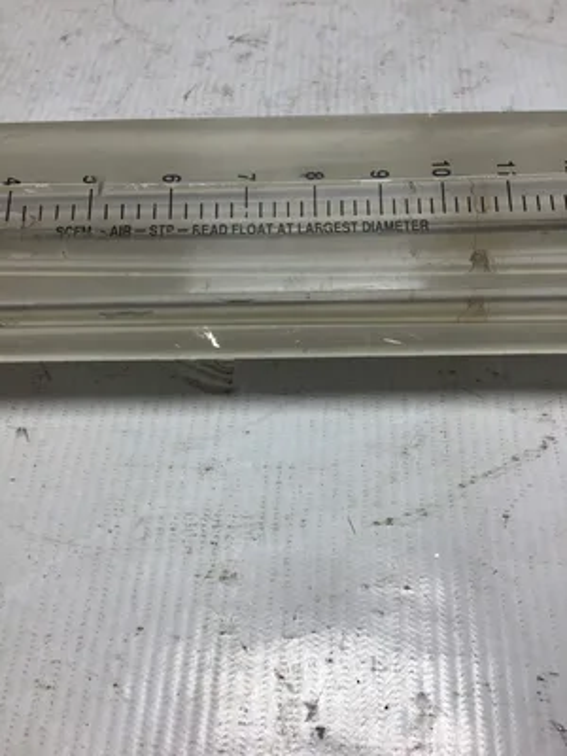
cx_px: 284
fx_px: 677
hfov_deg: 45.4
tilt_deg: -57.2
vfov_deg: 58.4
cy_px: 378
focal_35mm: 31
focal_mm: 3.3
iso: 25
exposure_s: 1/257
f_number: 2.4
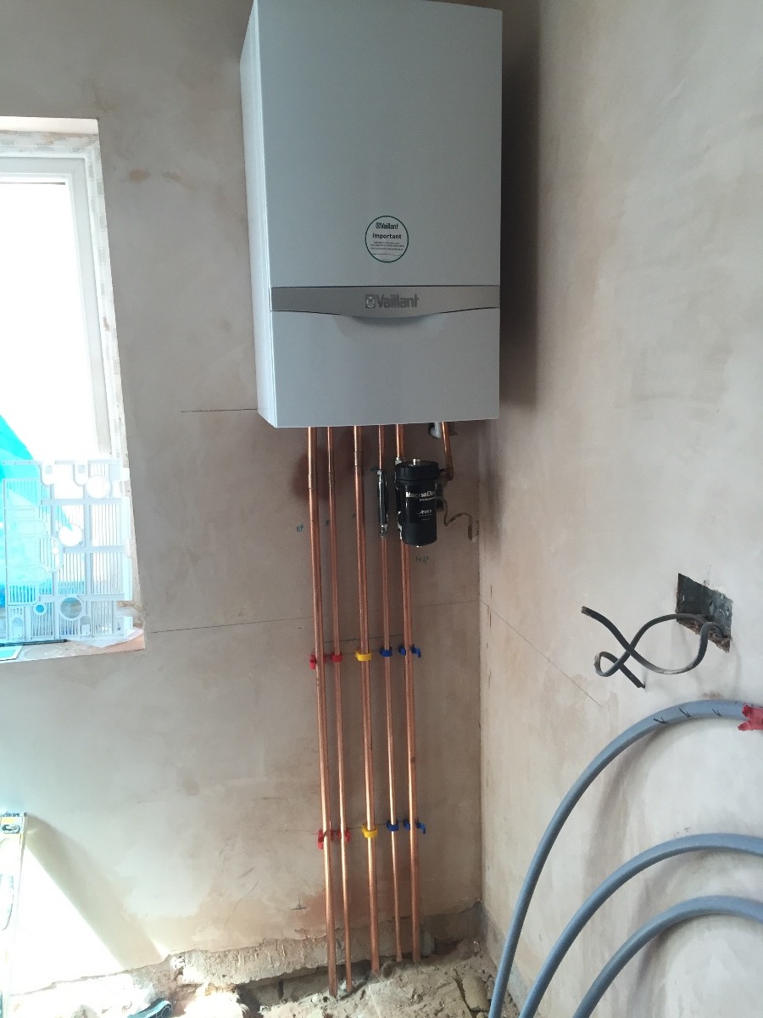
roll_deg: +1.7
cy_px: 509
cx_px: 382
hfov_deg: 48.2
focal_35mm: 29
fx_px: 852
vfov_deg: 61.7
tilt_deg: -9.4
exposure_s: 1/33
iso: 40
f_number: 2.2
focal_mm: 4.15
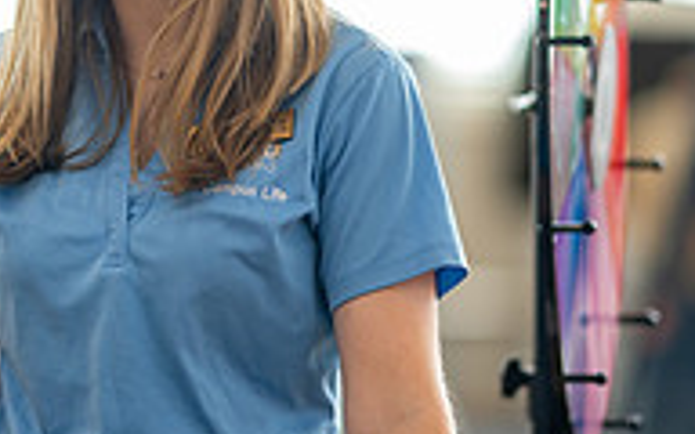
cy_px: 230
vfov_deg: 4.1
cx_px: 36
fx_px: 6137
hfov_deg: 6.5
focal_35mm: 324
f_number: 1.4
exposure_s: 1/160
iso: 160
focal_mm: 105
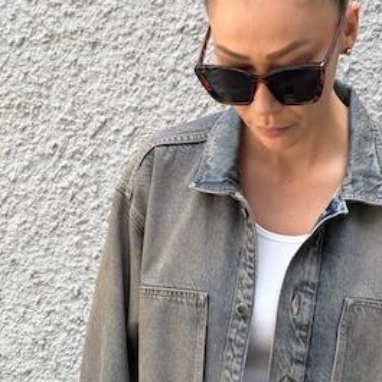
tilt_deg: -16.4
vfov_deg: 18.5
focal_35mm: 85
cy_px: 536
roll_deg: +0.9
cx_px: 258
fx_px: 1061
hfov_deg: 20.3
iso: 50
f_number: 1.6
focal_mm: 5.96
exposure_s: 1/369
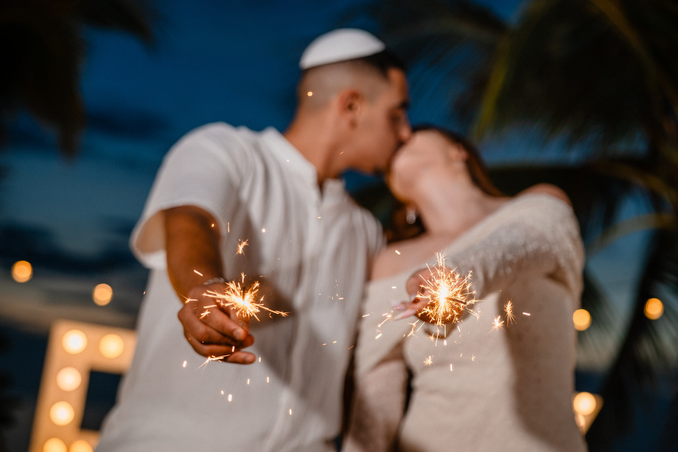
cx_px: 339
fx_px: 942
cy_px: 226
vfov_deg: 27.0
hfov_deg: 39.6
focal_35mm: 50
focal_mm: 50
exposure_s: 1/250
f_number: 2.5
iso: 800
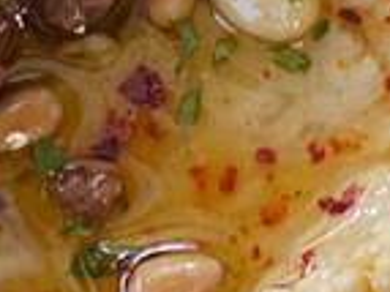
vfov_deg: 1.9
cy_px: -775
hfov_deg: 2.6
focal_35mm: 755
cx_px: -515
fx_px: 8499
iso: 200
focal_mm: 50
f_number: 4.5
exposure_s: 1/160
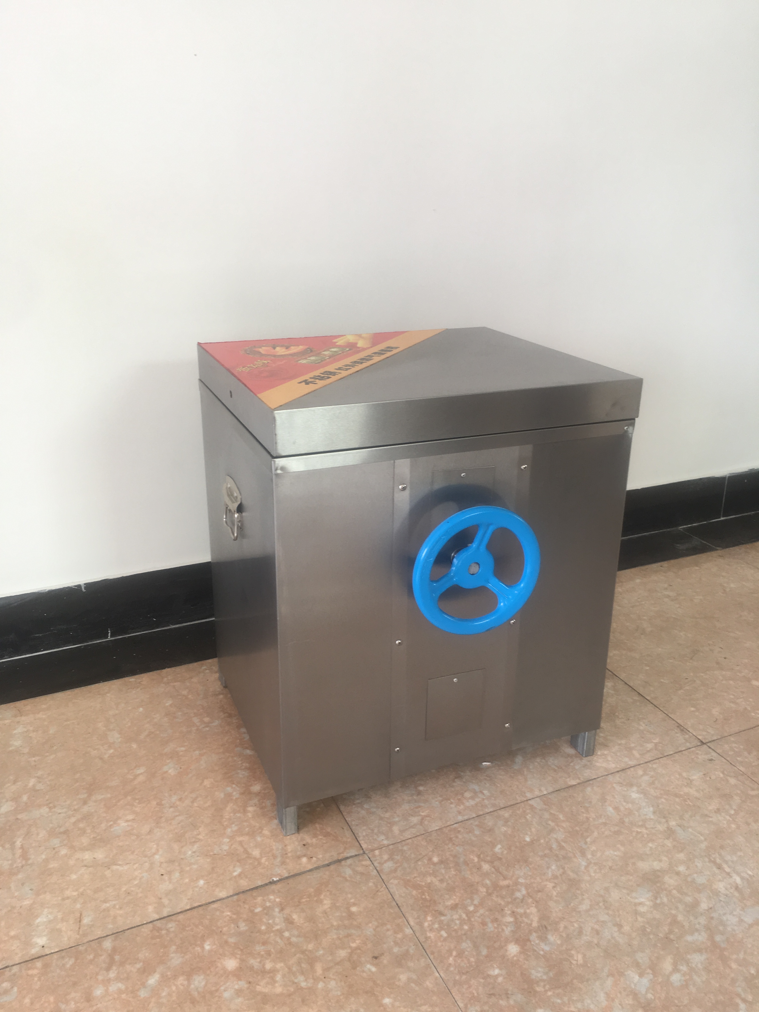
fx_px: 848
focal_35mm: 29
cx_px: 380
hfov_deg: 48.2
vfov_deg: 61.7
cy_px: 506
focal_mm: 4.15
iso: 32
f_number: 2.2
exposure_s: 1/50
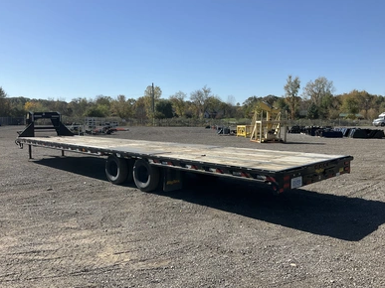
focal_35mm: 30
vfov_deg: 46.8
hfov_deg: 60.0
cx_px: 188
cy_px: 148
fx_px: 334
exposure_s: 1/2058
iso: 25
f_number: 1.8
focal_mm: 3
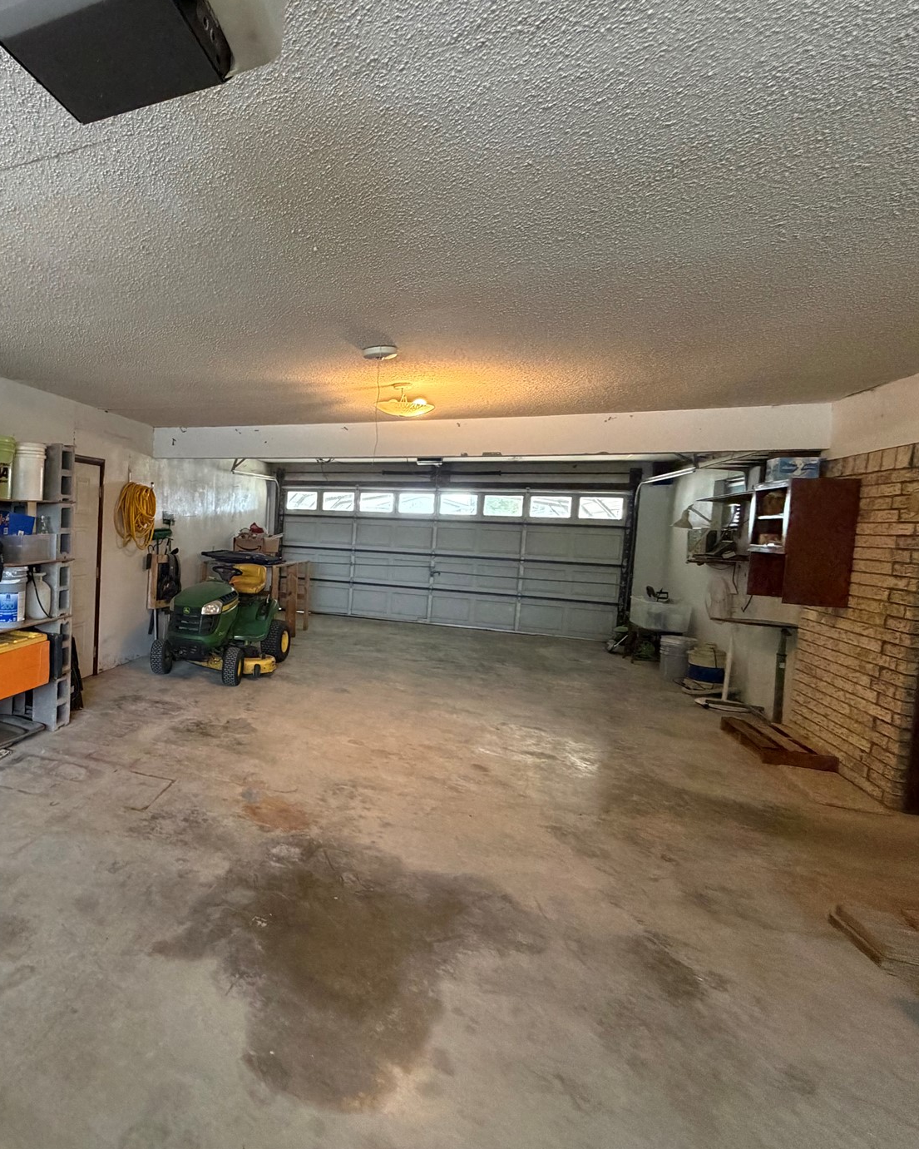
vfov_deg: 83.2
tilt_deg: -2.2
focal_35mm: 19
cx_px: 149
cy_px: 554
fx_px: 646
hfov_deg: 63.0
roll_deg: -1.6
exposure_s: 1/60
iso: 500
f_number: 2.2
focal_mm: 2.22
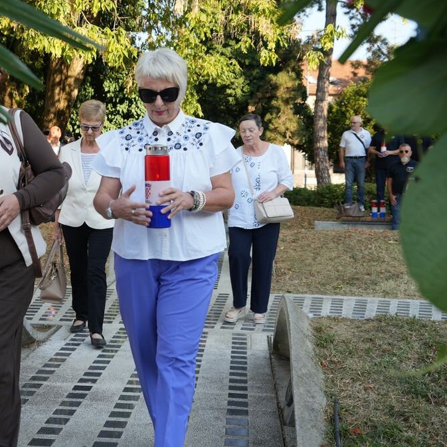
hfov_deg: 31.7
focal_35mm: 53
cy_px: 221
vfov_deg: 32.2
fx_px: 774
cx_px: 118
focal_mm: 41
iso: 100
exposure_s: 1/100
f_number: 5.6
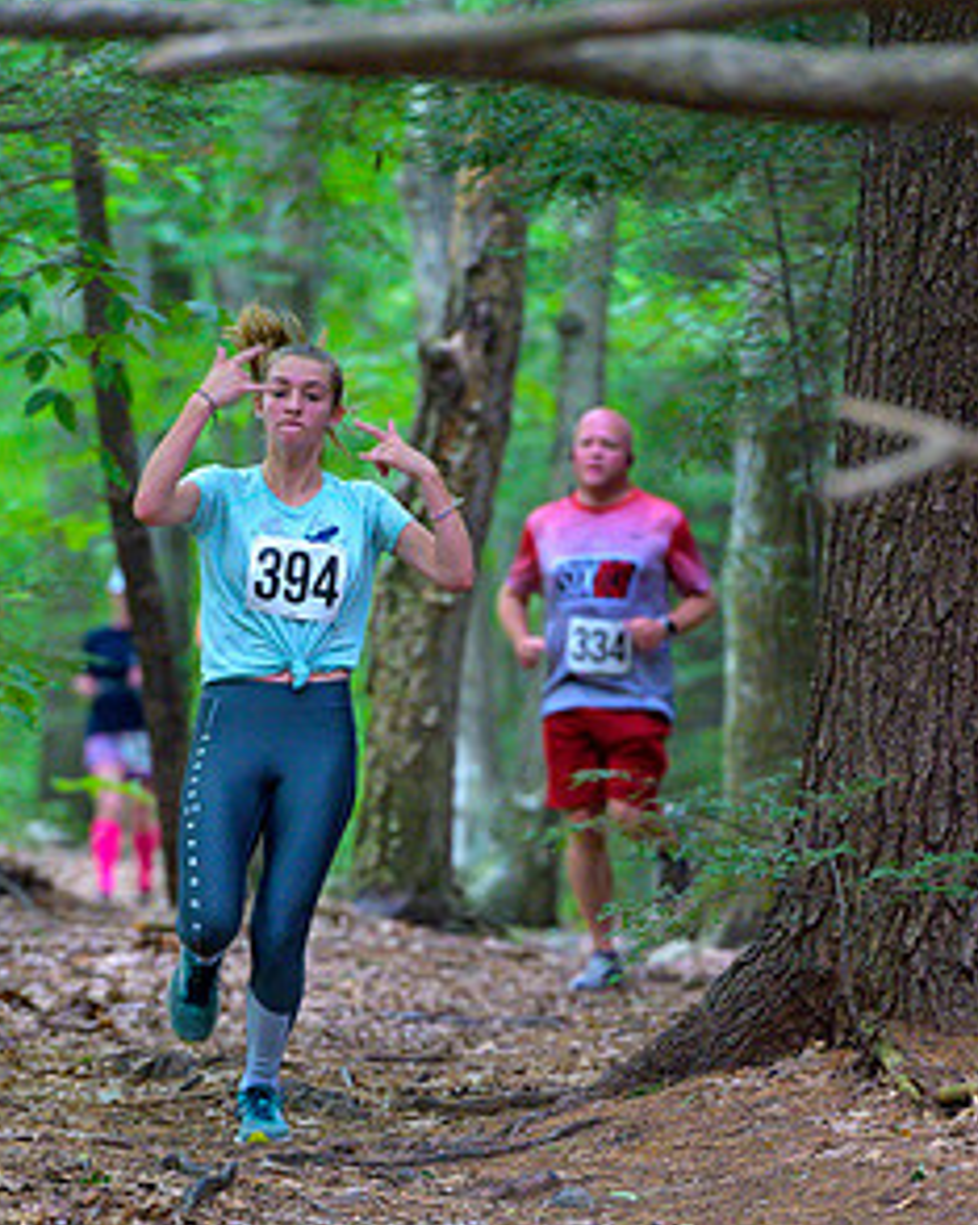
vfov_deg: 6.7
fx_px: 10431
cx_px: 445
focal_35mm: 288
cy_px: 870
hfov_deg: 5.4
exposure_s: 1/250
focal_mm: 200
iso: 8000
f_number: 4
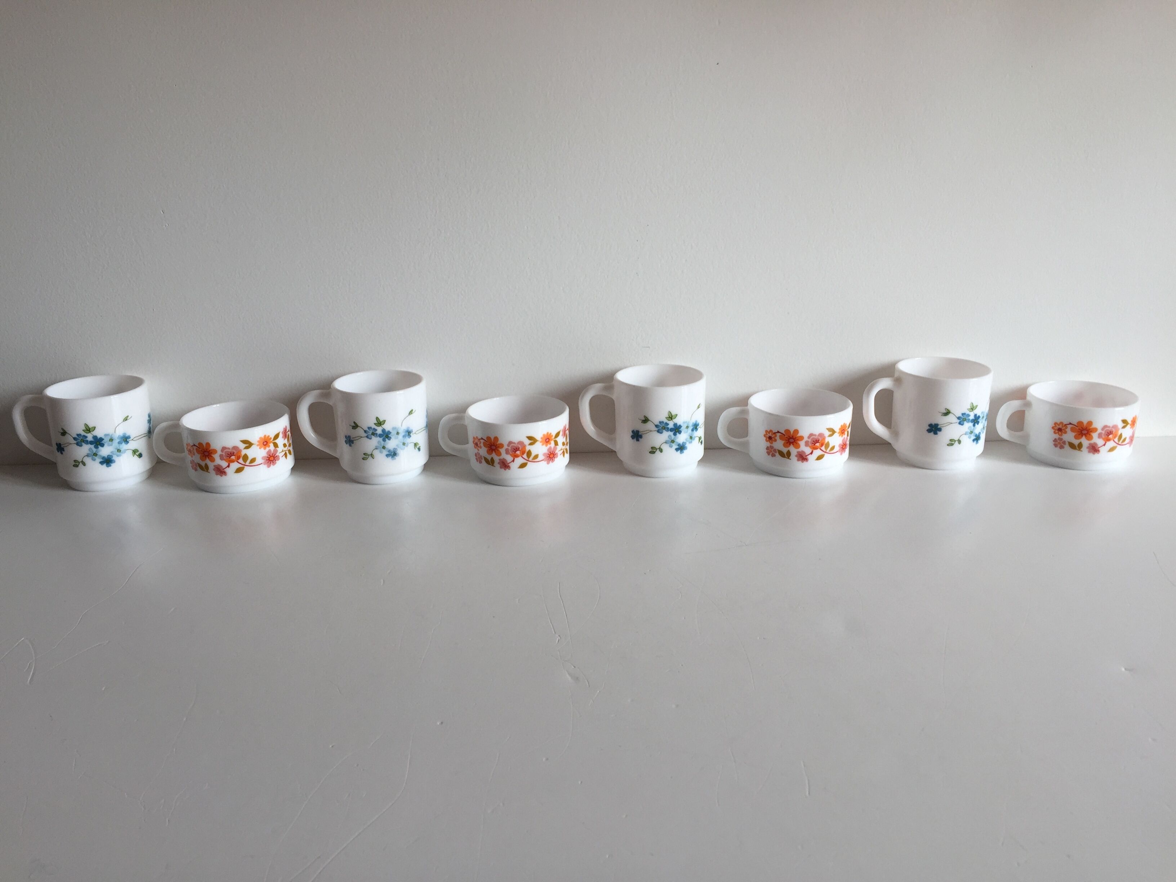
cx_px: 588
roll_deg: +1.5
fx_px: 985
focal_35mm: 29
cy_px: 441
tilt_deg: -18.7
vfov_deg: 48.2
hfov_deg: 61.7
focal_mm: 4.15
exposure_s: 1/125
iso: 32
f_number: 2.2
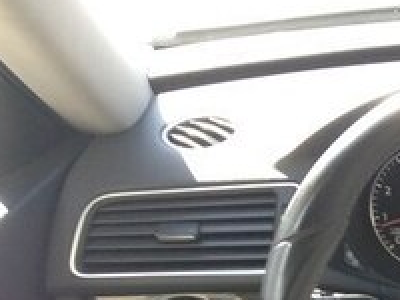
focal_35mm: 109
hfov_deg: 16.1
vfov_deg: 12.7
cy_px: 483
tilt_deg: -34.7
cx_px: 652
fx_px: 1260
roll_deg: -2.9
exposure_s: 1/120
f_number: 2.4
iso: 80
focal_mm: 4.12
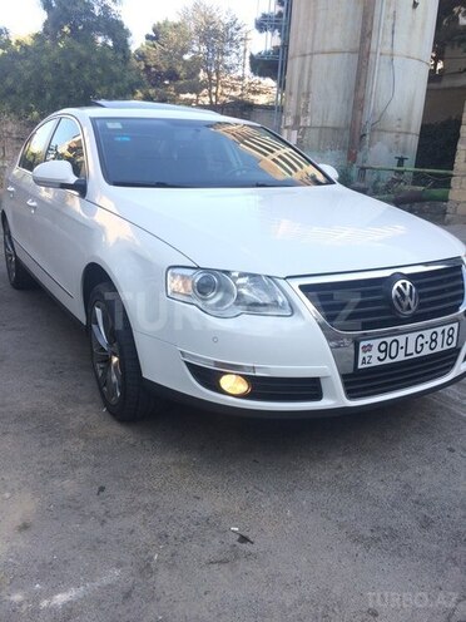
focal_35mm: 29
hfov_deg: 48.2
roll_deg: -2.9
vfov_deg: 61.7
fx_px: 521
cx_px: 233
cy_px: 311
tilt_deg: -17.8
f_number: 2.2
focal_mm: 4.15
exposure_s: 1/373
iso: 32
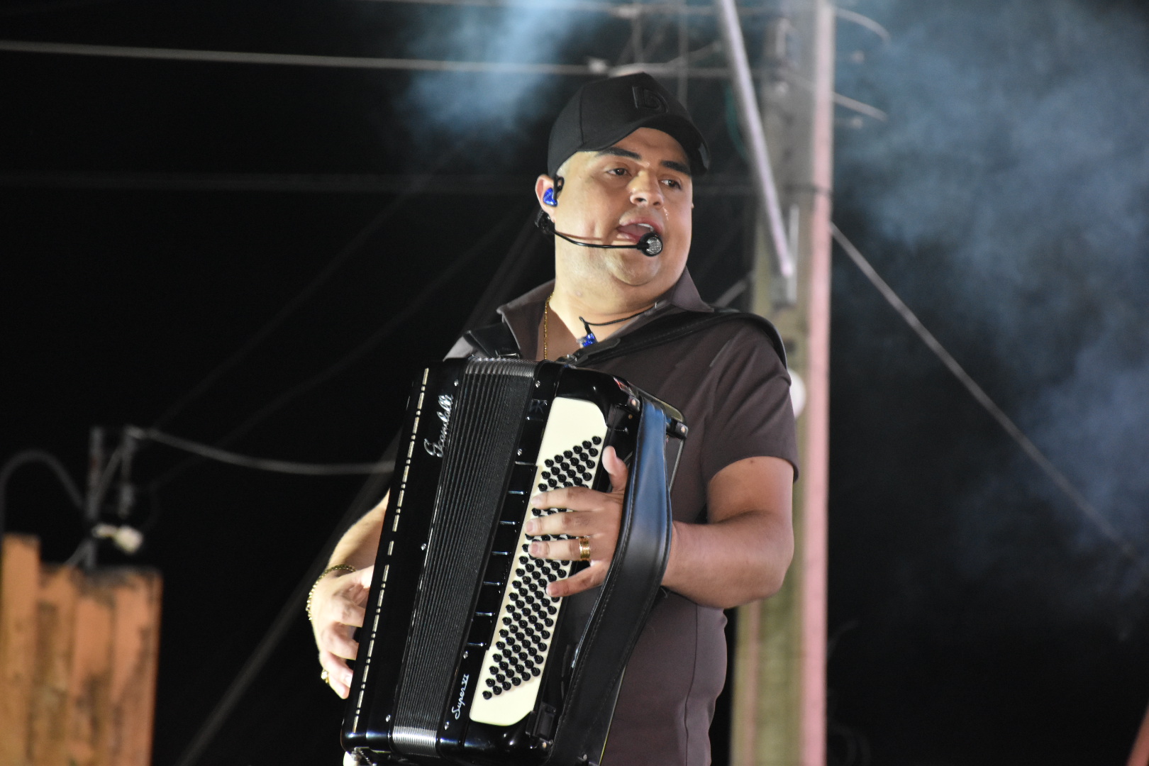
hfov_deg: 9.8
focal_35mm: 210
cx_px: 574
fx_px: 6702
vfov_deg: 6.5
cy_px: 383
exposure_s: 1/100
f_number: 5.6
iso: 2500
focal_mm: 140
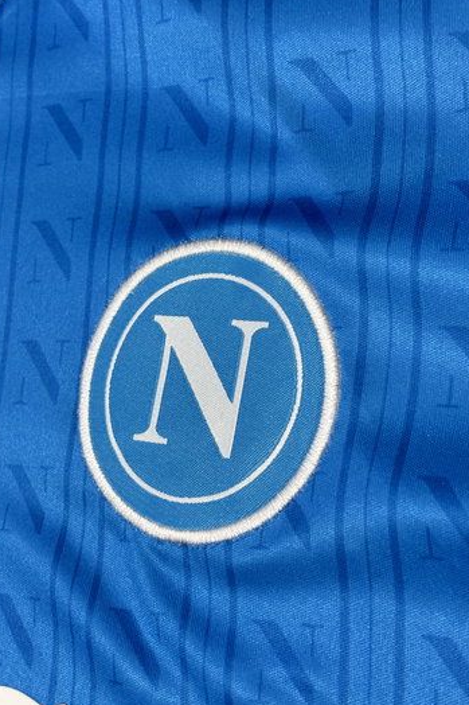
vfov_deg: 36.3
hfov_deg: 24.6
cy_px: 350
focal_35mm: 55
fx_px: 1075
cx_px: 211
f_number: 1.6
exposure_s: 1/33
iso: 160
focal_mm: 5.96
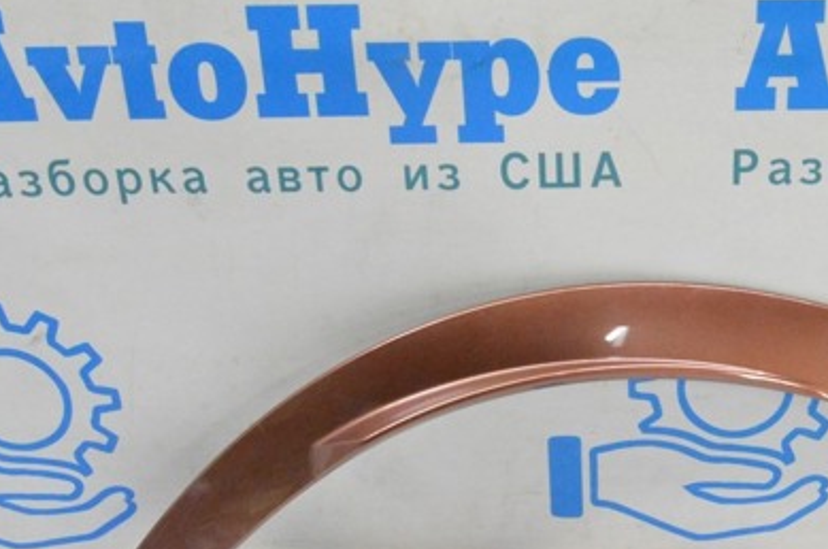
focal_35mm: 57
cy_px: 335
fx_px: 1305
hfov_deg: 34.4
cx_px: 628
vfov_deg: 23.7
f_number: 20
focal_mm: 23
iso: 6400
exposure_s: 1/20
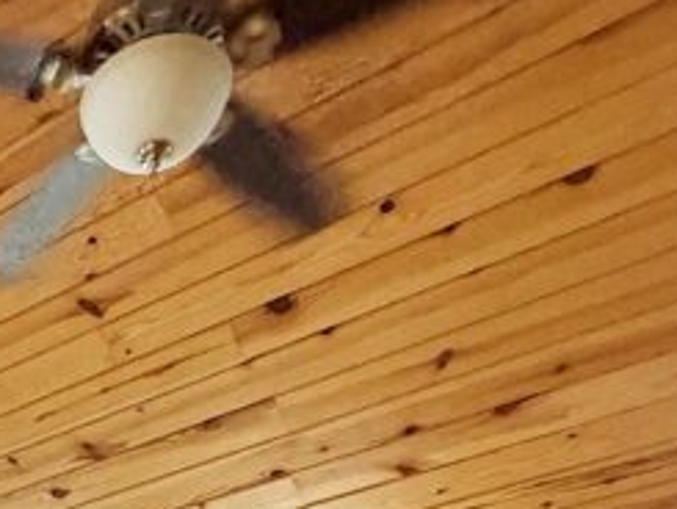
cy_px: 1076
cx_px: -220
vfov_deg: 16.6
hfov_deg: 26.5
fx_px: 1194
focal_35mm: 61
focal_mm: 2.22
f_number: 2.2
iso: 500
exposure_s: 1/60
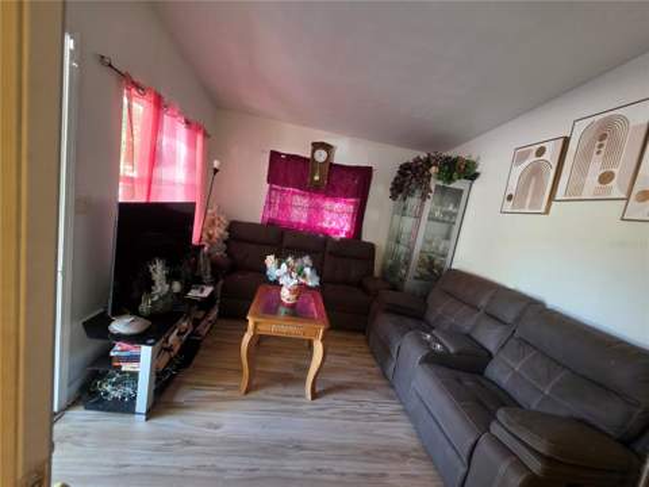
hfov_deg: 106.2
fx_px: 244
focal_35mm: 13
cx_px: 324
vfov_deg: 89.9
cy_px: 244
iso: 250
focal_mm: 2.2
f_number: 1.9
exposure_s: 1/60
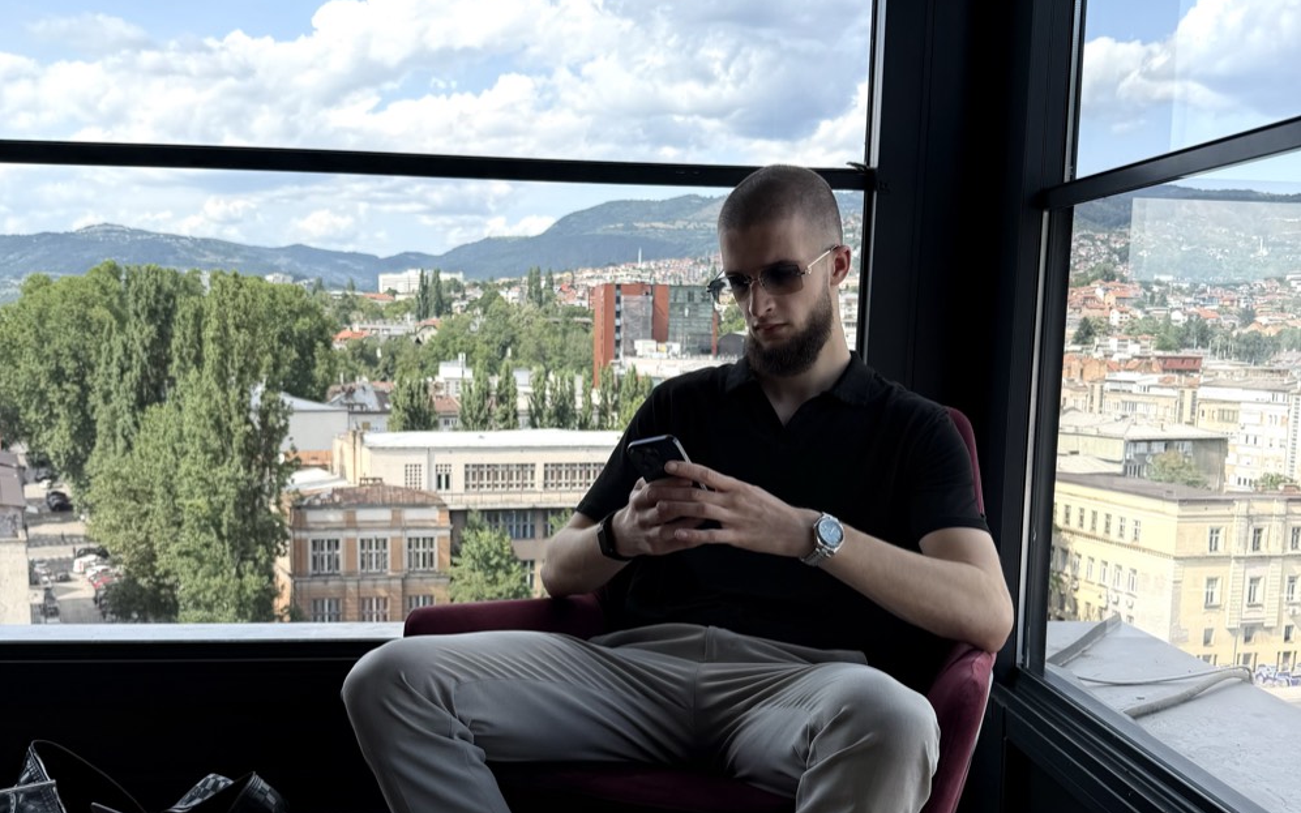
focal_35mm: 34
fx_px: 1205
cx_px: 650
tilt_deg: -7.1
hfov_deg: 56.7
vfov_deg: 37.1
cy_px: 499
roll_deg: -1.6
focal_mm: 6.76
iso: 80
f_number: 1.78
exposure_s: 1/1410
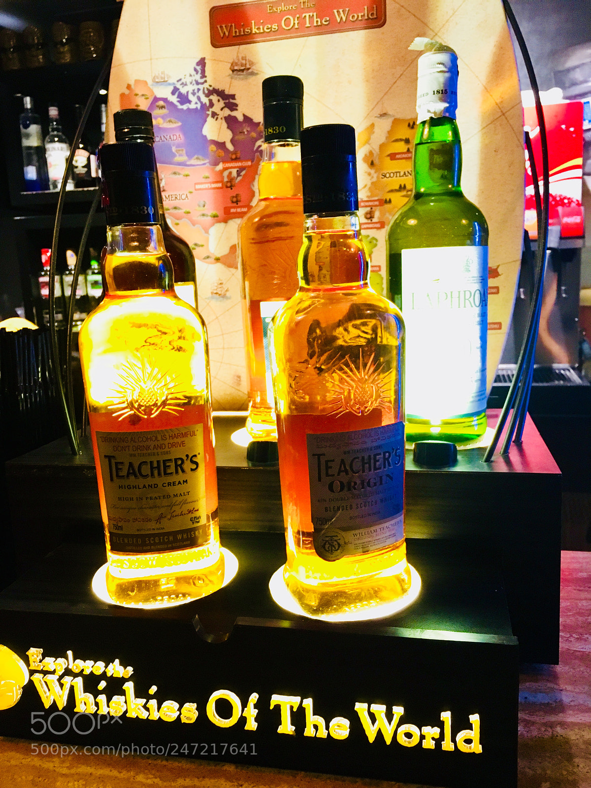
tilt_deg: -10.4
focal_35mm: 29
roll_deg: +2.8
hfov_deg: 48.2
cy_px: 394
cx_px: 296
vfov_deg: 61.7
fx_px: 660
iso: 200
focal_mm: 4.15
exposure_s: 1/20
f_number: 2.2
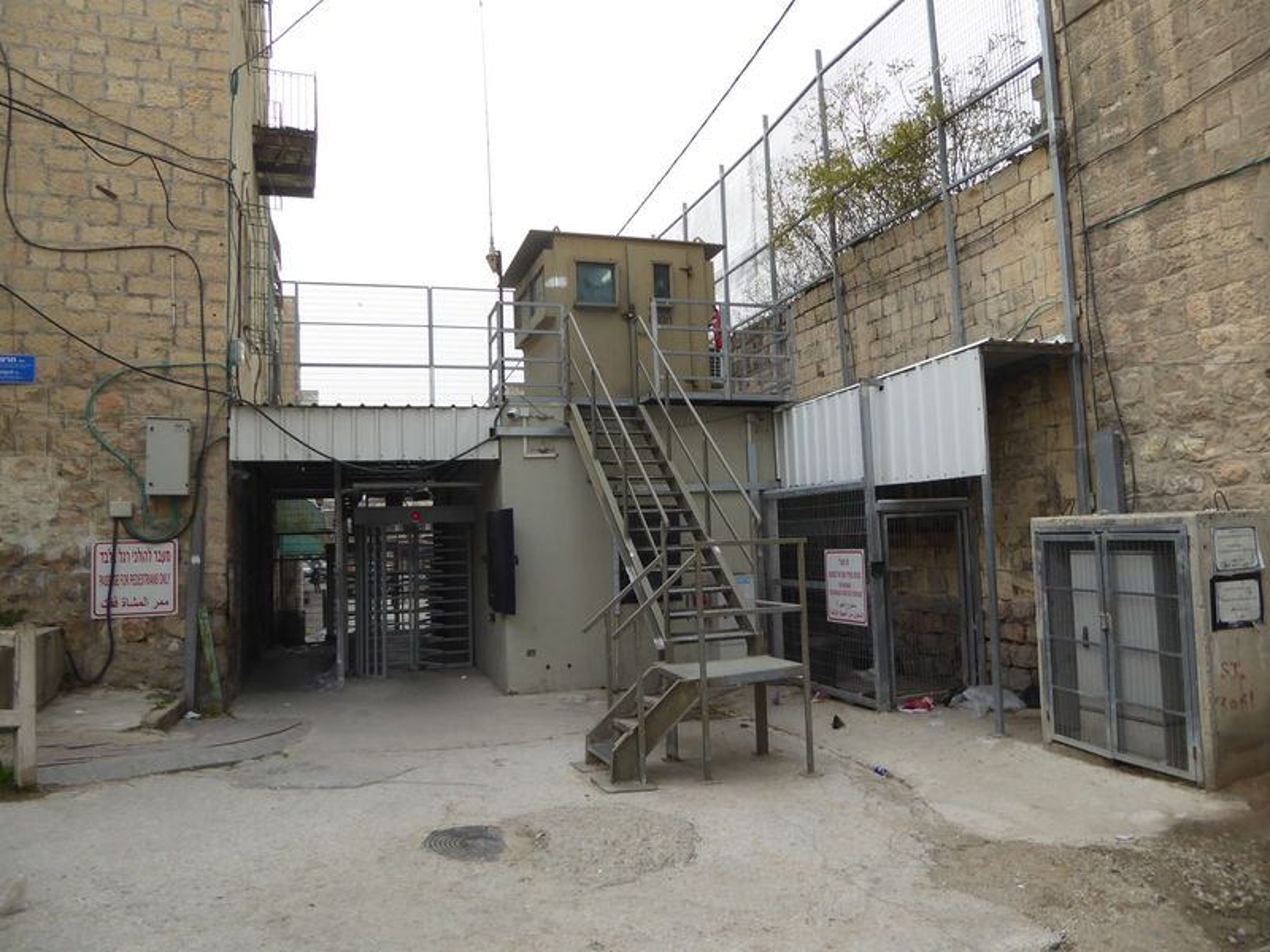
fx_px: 917
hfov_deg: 69.4
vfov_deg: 54.9
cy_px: 476
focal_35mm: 25
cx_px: 635
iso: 80
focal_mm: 4.3
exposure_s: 1/250
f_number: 3.3
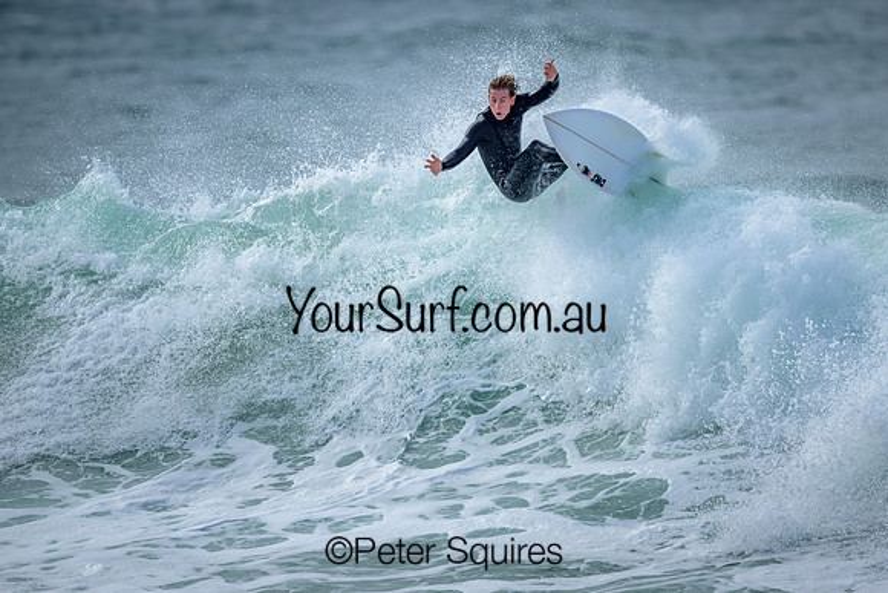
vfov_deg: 1.5
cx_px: 512
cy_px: 260
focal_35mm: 928
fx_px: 22892
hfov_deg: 2.2
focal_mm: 800
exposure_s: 1/2000
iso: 140
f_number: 6.3
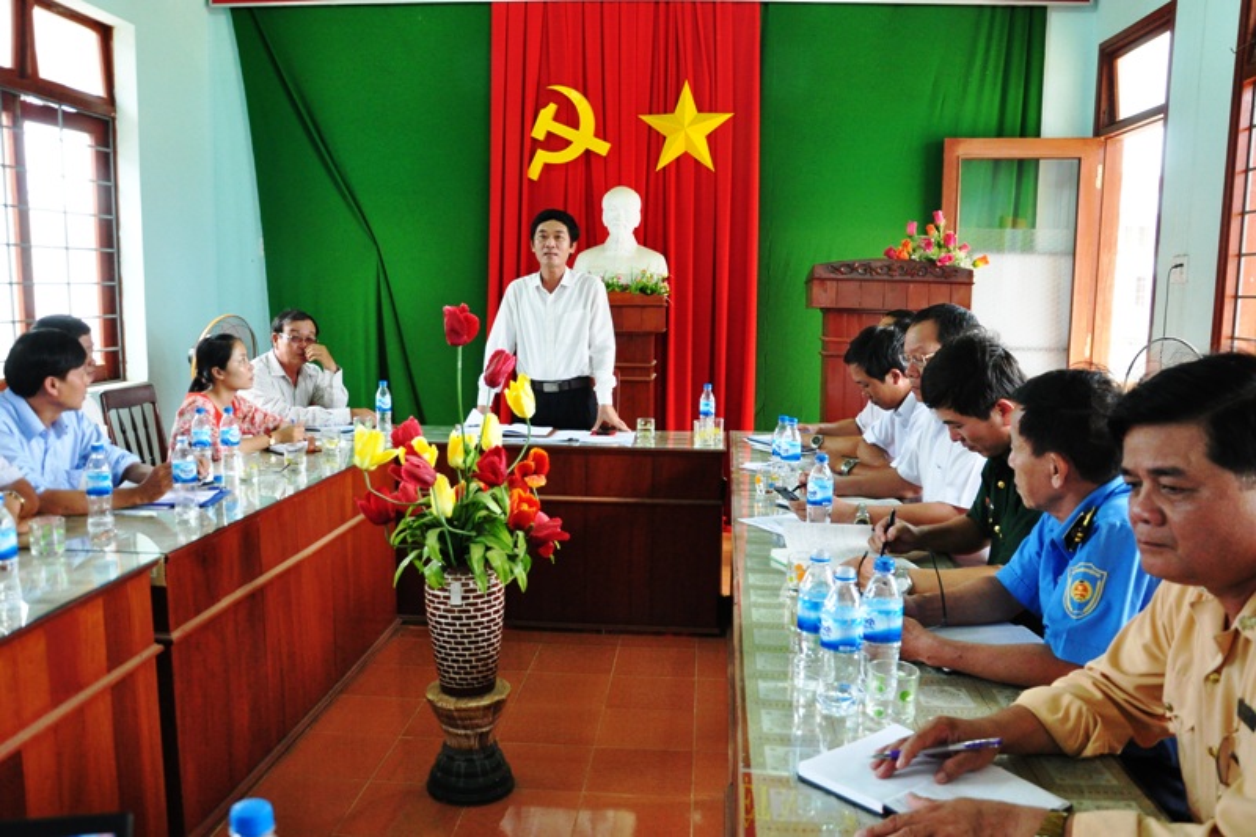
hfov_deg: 67.4
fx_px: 942
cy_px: 418
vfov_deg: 47.9
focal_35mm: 27
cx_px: 628
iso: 1600
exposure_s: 1/100
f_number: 5
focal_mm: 18
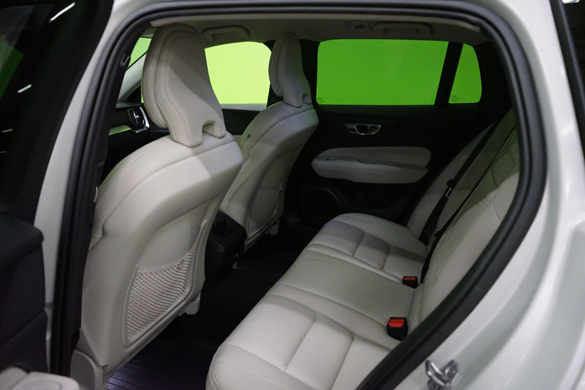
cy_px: 195
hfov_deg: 65.5
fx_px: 455
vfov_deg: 46.4
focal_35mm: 28
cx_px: 292
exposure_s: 1/80
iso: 6400
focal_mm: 28
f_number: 3.5
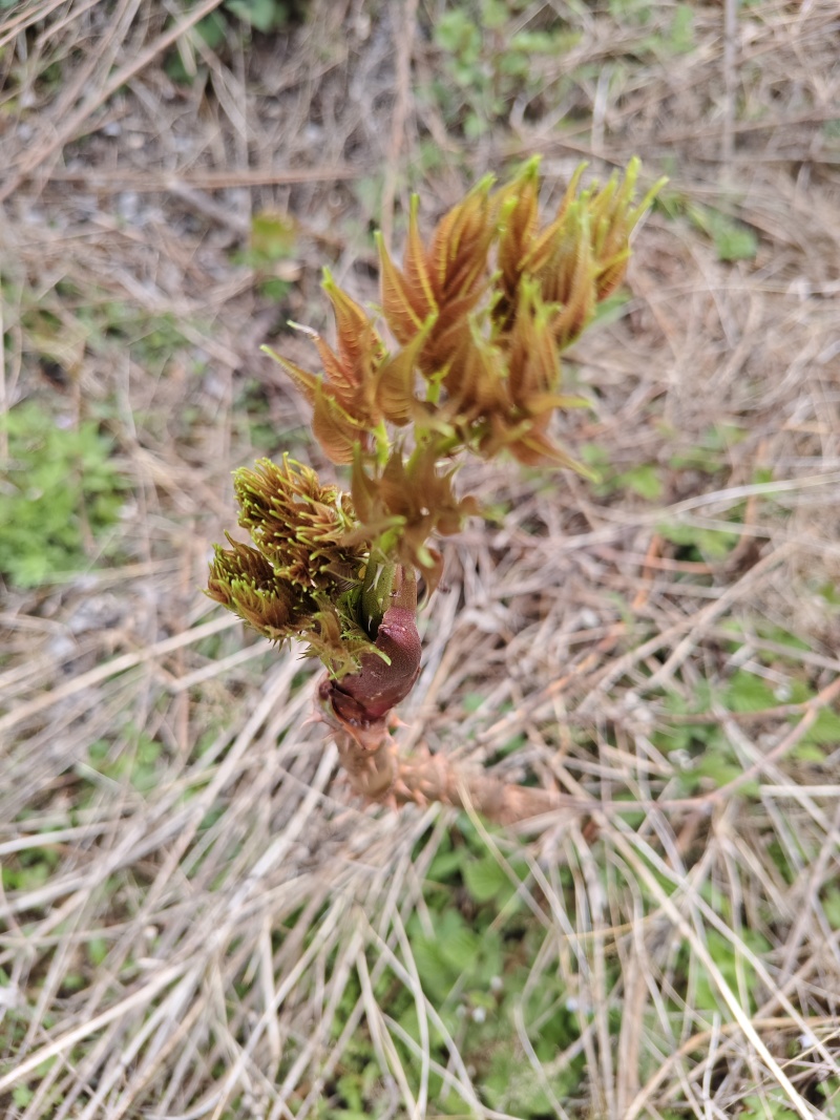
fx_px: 744
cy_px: 560
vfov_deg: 73.9
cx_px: 420
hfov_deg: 58.9
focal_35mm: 23
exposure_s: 1/548
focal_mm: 5.56
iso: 412
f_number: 1.88
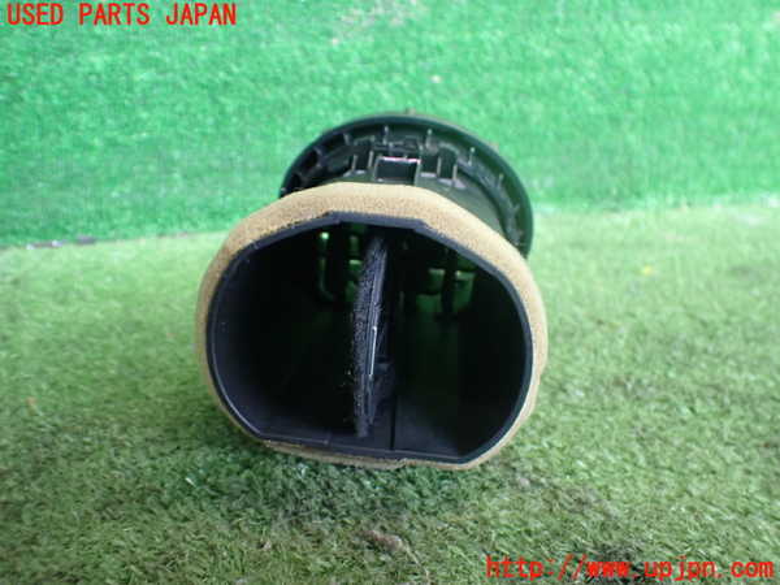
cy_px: 292
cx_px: 390
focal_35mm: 30
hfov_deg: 60.0
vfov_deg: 46.8
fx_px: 676
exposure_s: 1/80
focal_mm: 5.4
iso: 800
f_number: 2.3
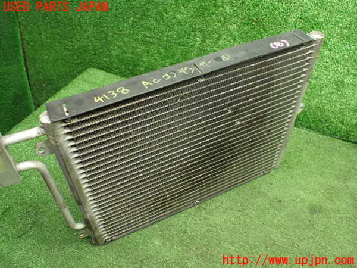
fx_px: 309
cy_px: 134
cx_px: 178
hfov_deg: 60.0
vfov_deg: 46.8
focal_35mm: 30
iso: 800
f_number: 2.3
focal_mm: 5.4
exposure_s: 1/60
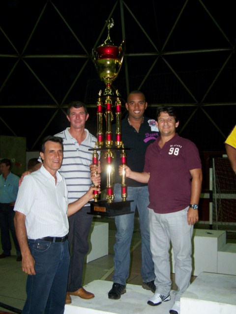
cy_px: 157
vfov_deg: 49.0
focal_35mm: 38
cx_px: 118
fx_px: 345
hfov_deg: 37.8
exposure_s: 1/60
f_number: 2.8
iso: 160
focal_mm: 6.3
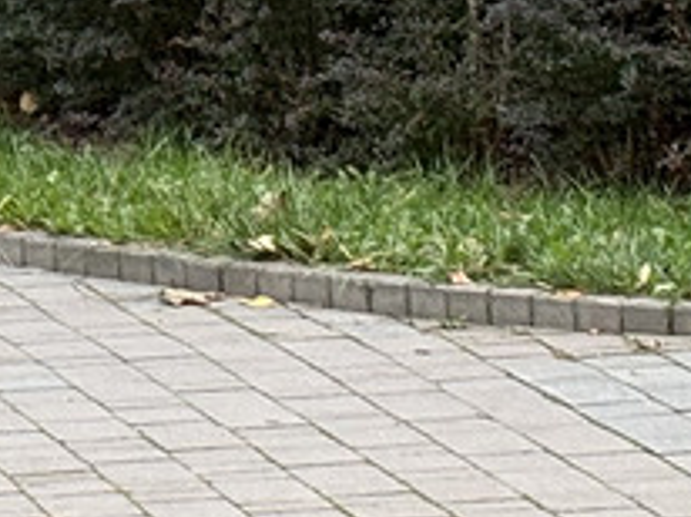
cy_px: -923
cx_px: -413
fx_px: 6041
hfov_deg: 6.4
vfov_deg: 4.7
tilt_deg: +0.9
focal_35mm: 303
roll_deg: +1.5
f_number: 1.6
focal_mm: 5.96
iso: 50
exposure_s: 1/404
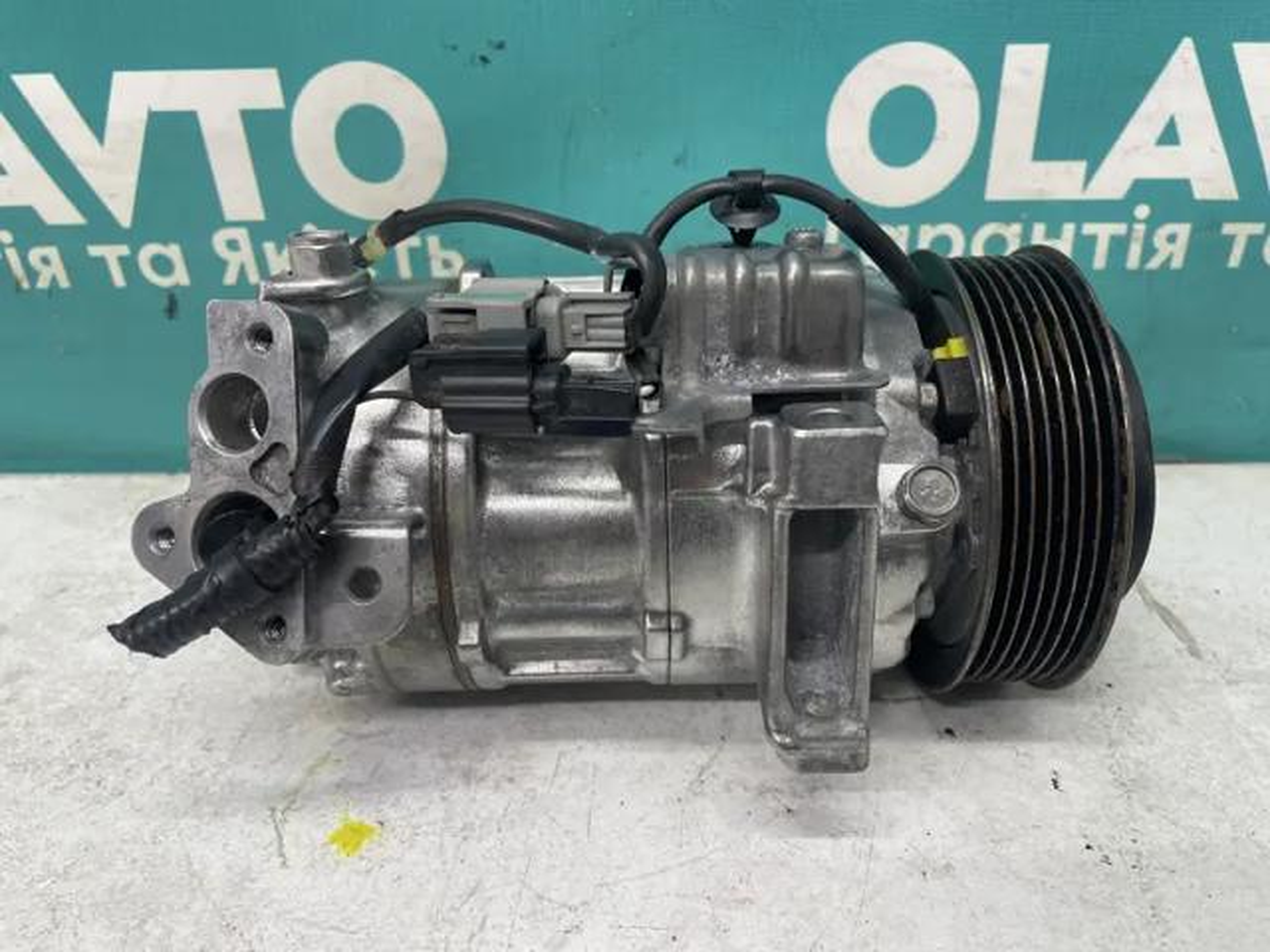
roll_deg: +1.2
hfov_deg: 67.3
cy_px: 476
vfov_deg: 53.1
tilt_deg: -28.7
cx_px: 635
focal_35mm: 26
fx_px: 954
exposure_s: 1/100
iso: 100
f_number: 1.6
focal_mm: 4.2
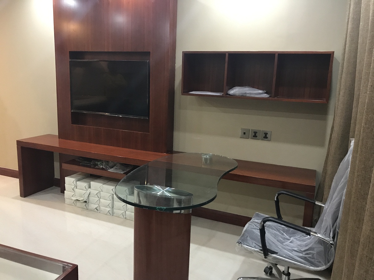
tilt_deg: -10.4
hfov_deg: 63.4
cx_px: 187
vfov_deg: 49.8
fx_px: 303
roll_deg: -2.7
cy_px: 140
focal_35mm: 28
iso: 100
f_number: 1.8
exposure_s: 1/15
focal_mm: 3.99
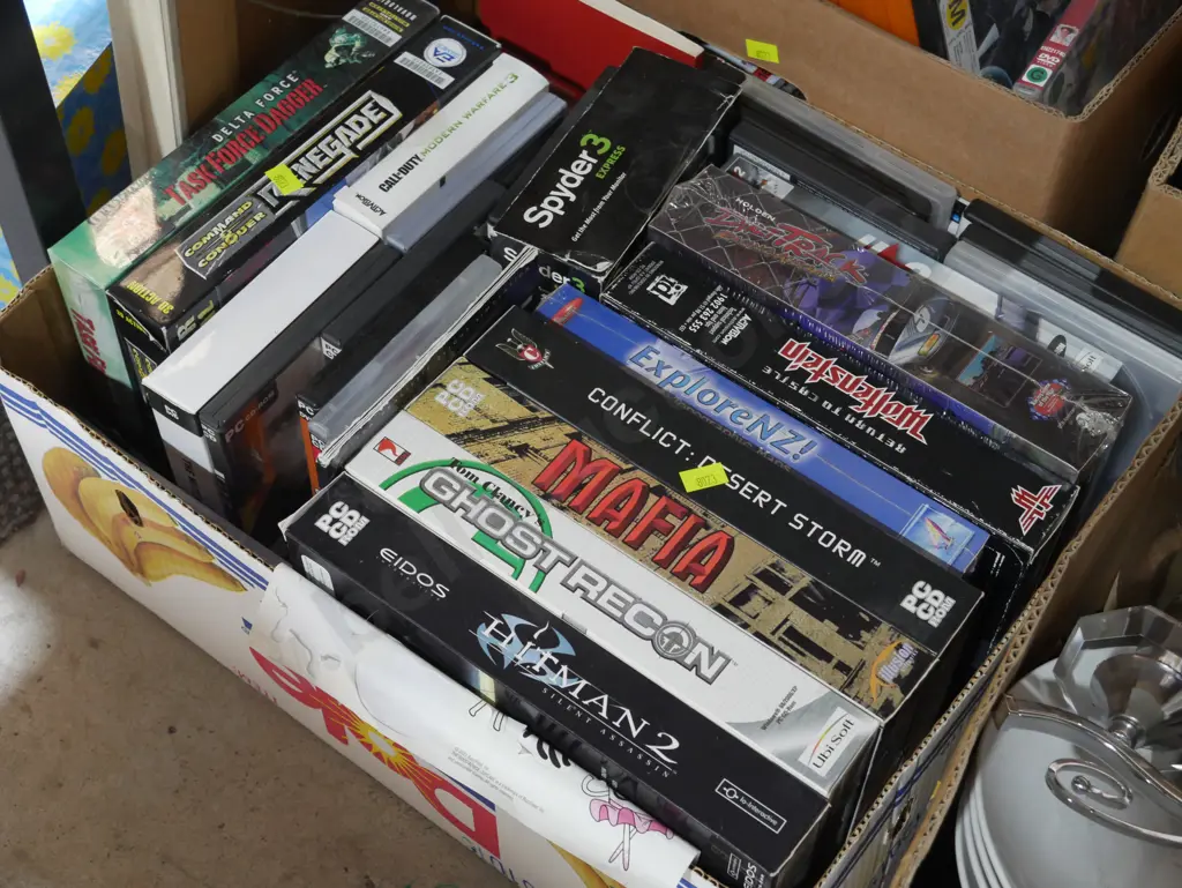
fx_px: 1708
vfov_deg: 29.1
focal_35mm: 50
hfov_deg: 38.2
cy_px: 444
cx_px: 591
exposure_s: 1/60
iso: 1600
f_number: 5.3
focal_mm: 25
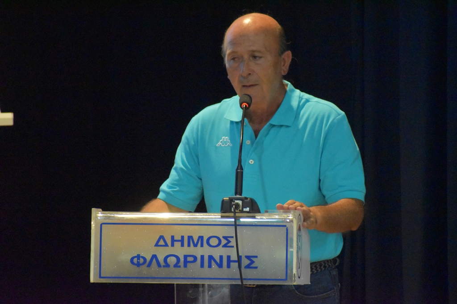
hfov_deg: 4.6
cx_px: 228
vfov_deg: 3.1
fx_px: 5713
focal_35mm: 450
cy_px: 152
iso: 12800
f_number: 6.3
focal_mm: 300
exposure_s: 1/160
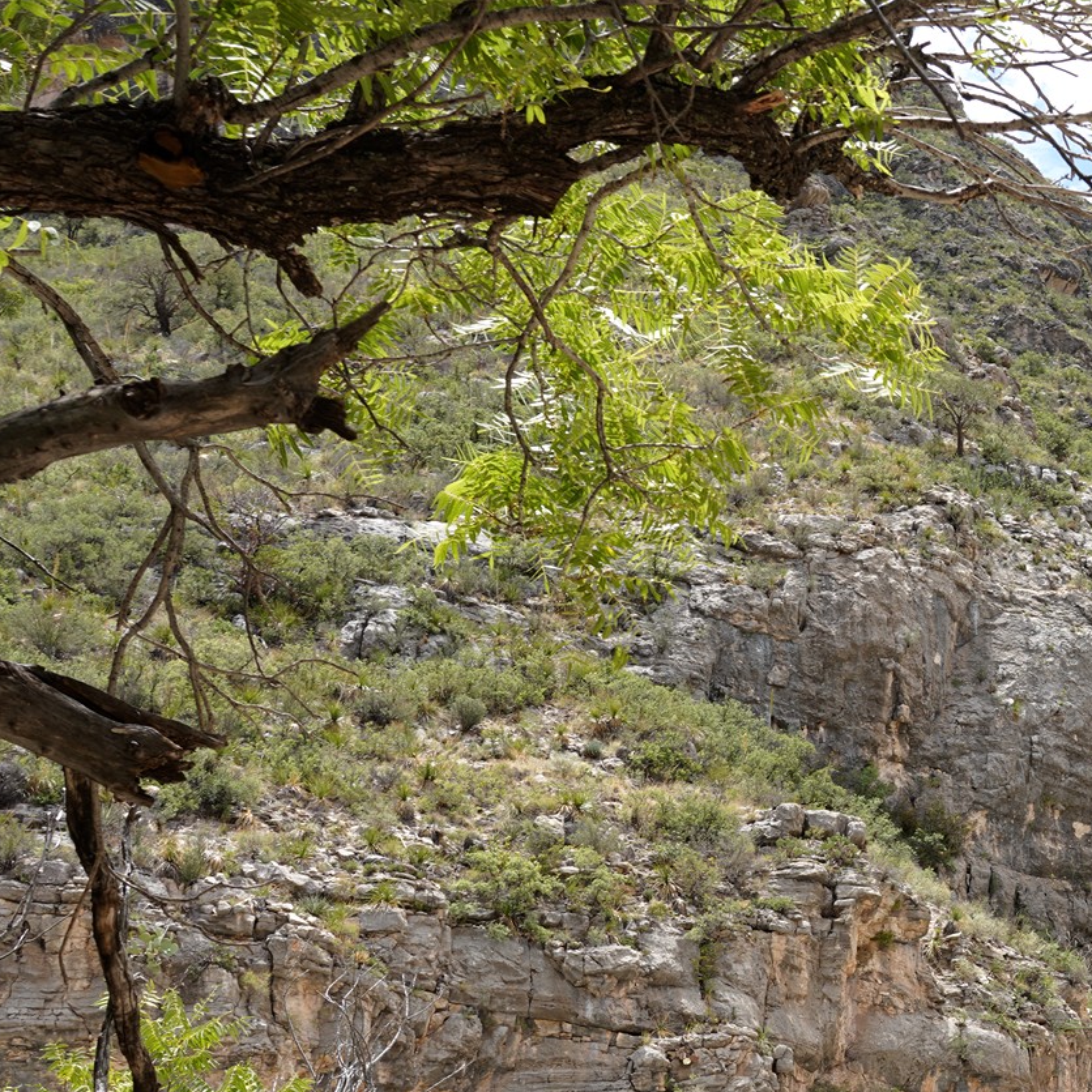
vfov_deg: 27.2
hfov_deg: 25.2
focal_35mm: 63
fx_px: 2248
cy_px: 720
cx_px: 1223
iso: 100
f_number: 10
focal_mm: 31
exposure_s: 1/100
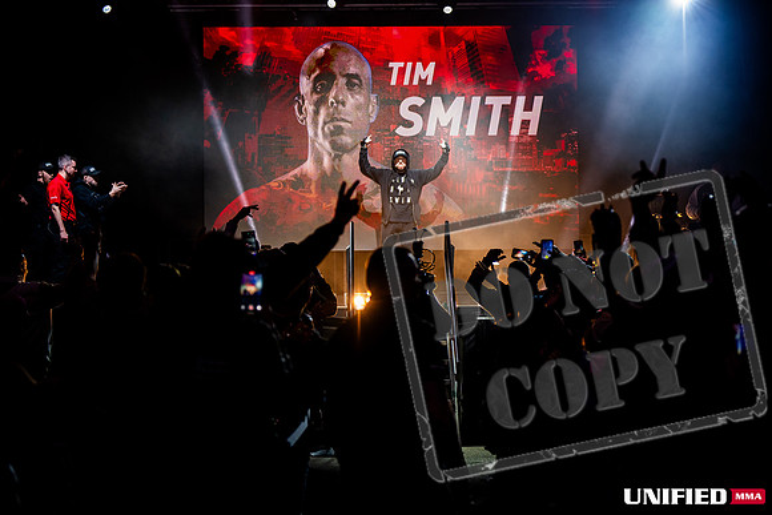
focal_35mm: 70
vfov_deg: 19.5
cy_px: 258
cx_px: 386
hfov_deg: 28.8
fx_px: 1501
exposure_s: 1/1000
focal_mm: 70
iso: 3200
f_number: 2.8
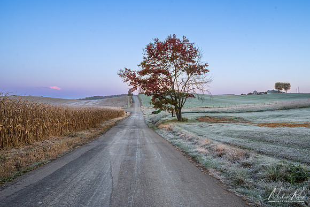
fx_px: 278
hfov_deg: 58.4
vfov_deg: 40.9
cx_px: 159
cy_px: 101
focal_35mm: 32
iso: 100
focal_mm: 21
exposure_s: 1/8
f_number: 11
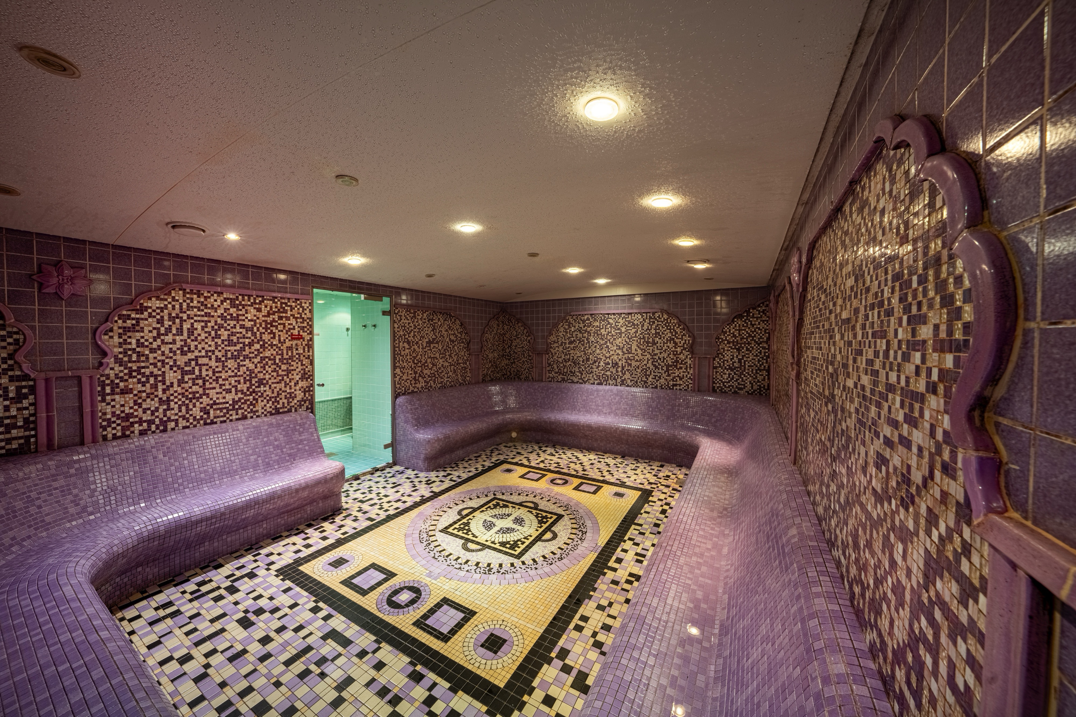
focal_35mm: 12
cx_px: 538
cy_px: 358
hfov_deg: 112.6
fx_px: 359
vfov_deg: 90.0
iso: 400
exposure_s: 1/15
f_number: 11
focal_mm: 12
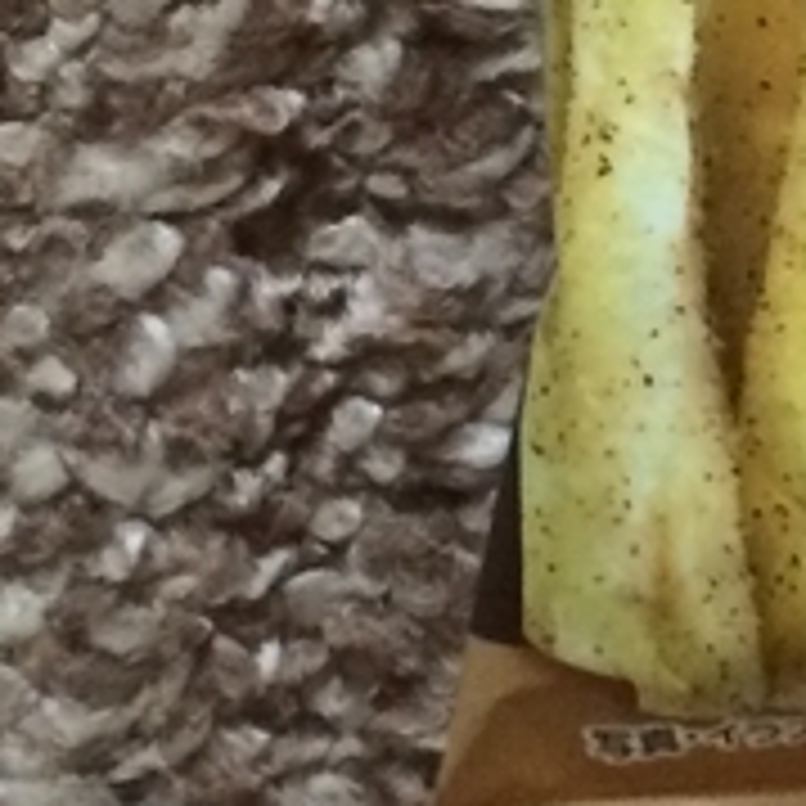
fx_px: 4531
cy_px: -396
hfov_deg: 9.7
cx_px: 1432
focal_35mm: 172
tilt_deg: -85.3
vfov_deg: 9.9
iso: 320
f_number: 2.2
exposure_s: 1/17
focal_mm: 4.15
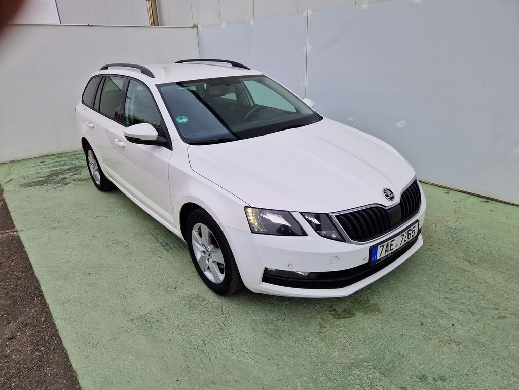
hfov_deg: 73.9
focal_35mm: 23
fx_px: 345
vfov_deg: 58.9
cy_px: 195
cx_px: 260
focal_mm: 5.4
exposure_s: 1/1116
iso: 50
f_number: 1.8
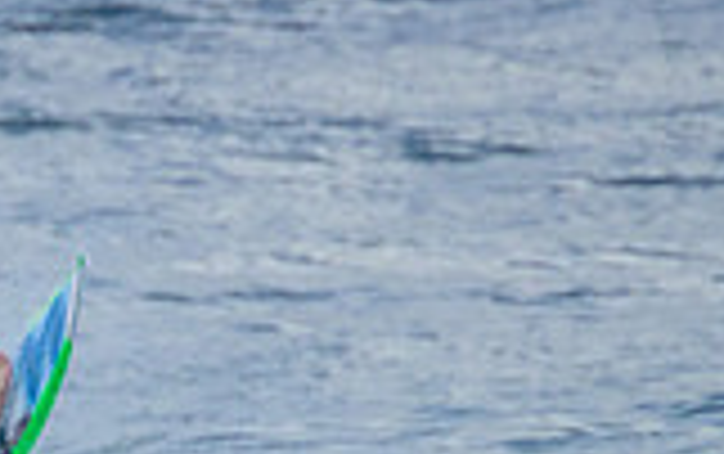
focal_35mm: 2930
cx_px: -117
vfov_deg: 0.4
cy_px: 663
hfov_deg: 0.7
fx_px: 57873
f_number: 11
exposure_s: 1/1600
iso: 2500
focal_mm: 800
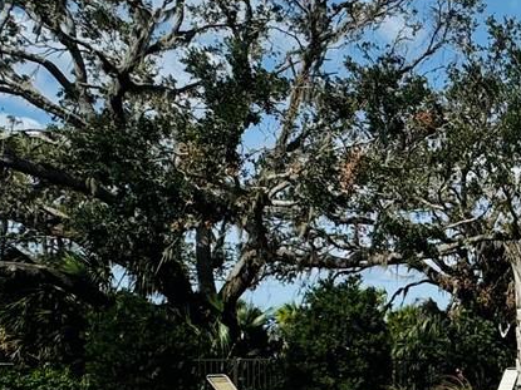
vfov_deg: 25.9
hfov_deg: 27.0
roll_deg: -0.7
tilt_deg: -3.2
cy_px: 374
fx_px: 813
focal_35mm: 54
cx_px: 748
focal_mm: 2.22
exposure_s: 1/3546
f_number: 2.2
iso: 50
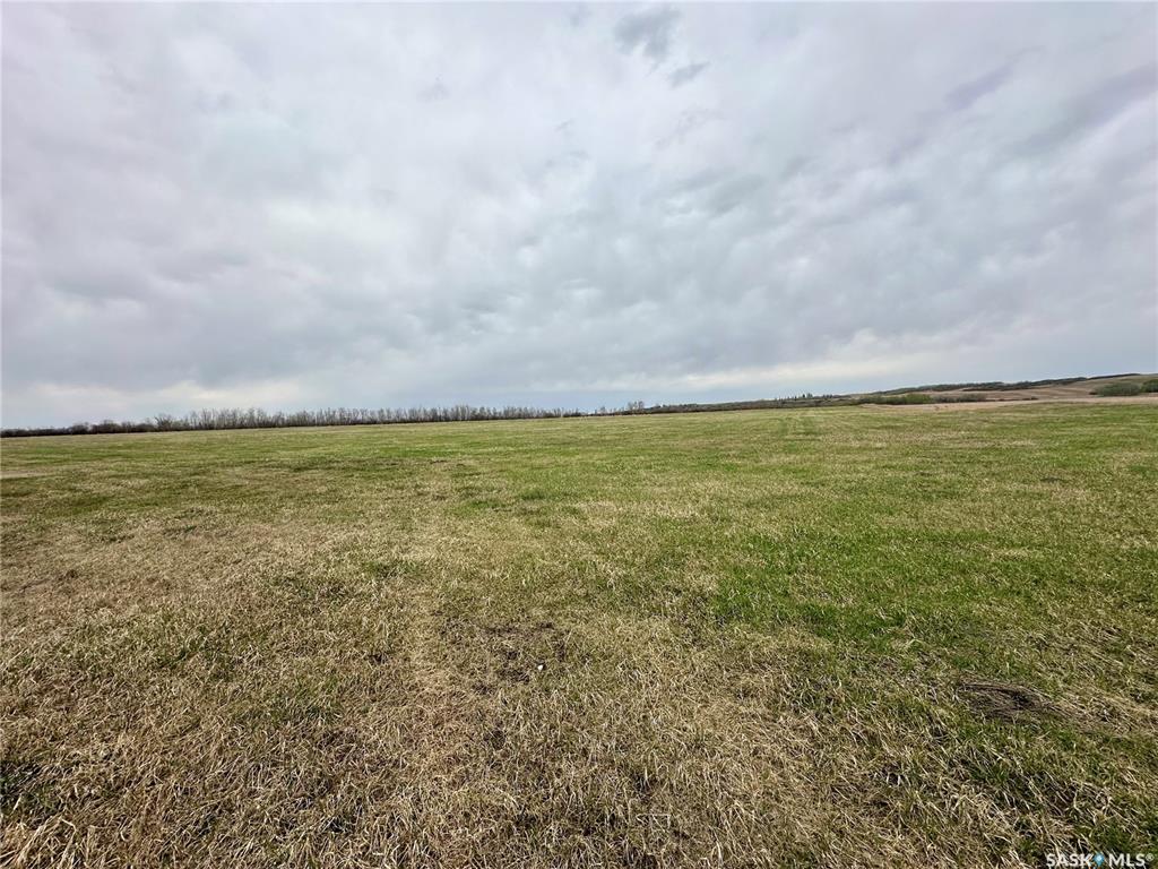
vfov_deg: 85.7
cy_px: 434
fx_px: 468
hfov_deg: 102.1
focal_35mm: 14
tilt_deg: -1.8
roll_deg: +2.3
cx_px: 579
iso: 40
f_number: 2.2
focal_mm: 2.22
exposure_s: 1/575
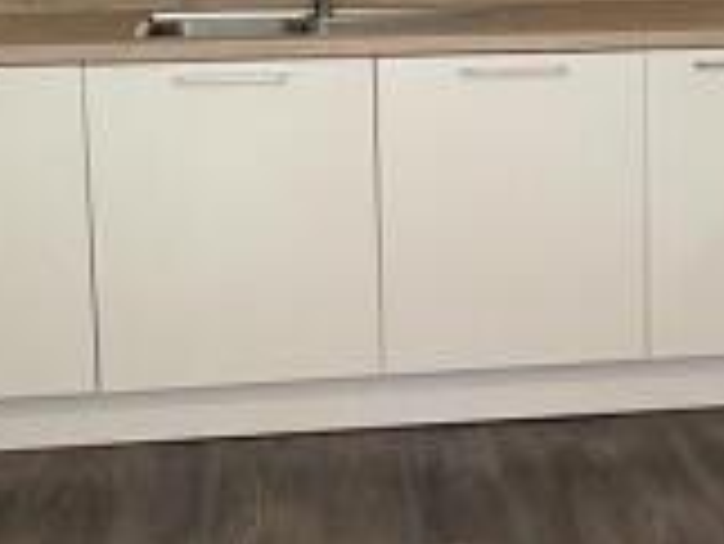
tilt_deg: -9.7
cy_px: 142
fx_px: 1967
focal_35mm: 94
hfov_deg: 20.3
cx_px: 704
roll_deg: +0.1
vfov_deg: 15.7
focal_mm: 4.2
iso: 100
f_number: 1.6
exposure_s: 1/50
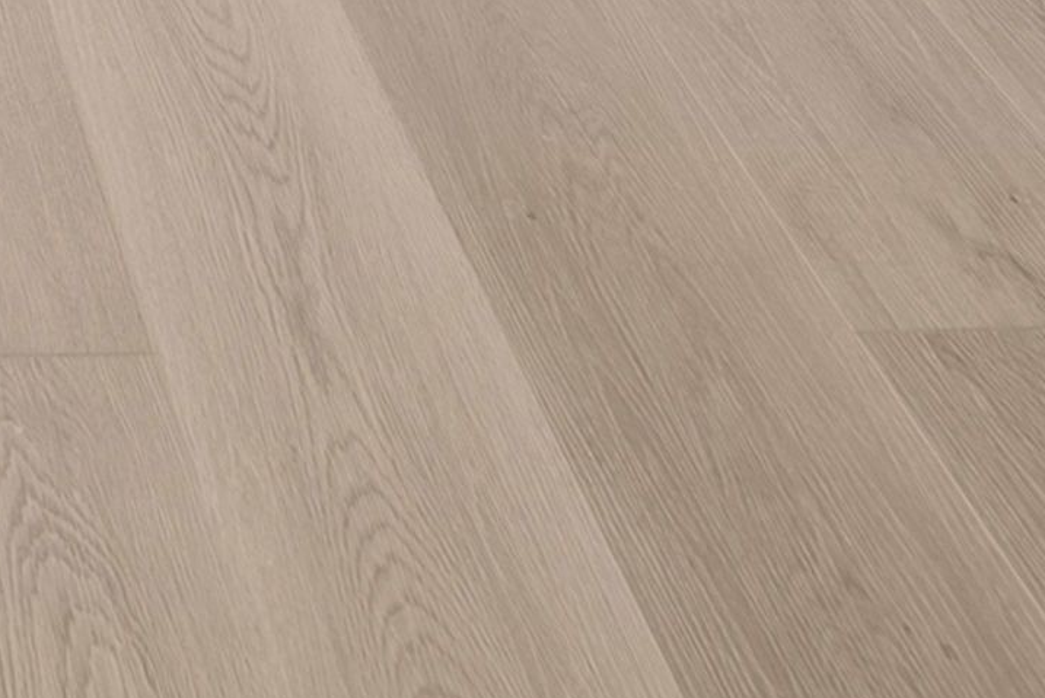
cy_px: -1182
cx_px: -424
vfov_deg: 12.5
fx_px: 2062
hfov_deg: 23.8
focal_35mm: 71
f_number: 7.1
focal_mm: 12
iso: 80
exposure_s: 1/15
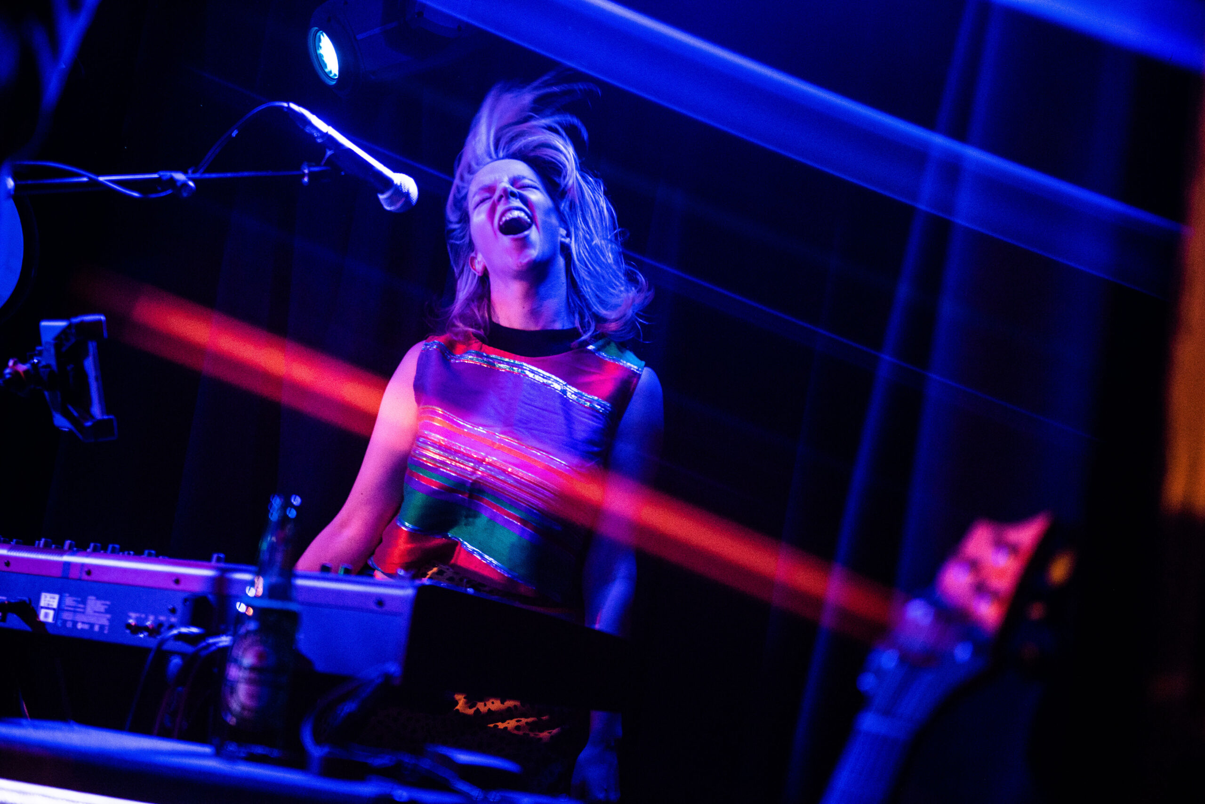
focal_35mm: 62
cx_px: 602
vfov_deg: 21.9
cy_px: 402
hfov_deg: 32.4
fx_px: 2075
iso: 3200
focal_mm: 62
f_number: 2.8
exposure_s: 1/200
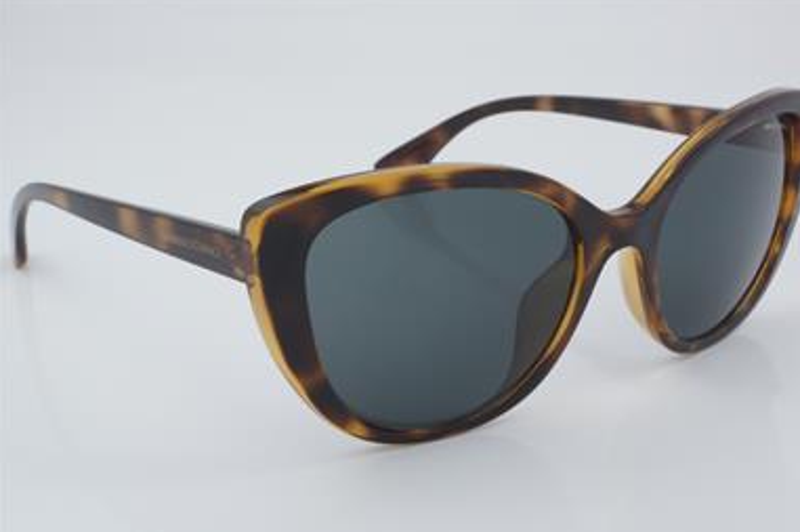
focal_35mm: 63
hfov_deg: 31.9
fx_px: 1398
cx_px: 416
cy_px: 271
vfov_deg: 21.5
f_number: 32
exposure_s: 1/4
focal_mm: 40
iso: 100
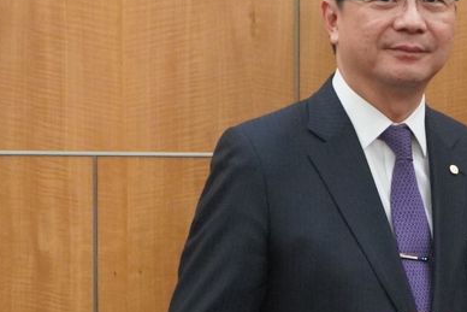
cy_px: 310
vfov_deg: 8.5
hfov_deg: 12.6
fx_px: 2089
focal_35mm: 161
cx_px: 502
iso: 5000
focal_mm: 35
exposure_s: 1/250
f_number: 2.8
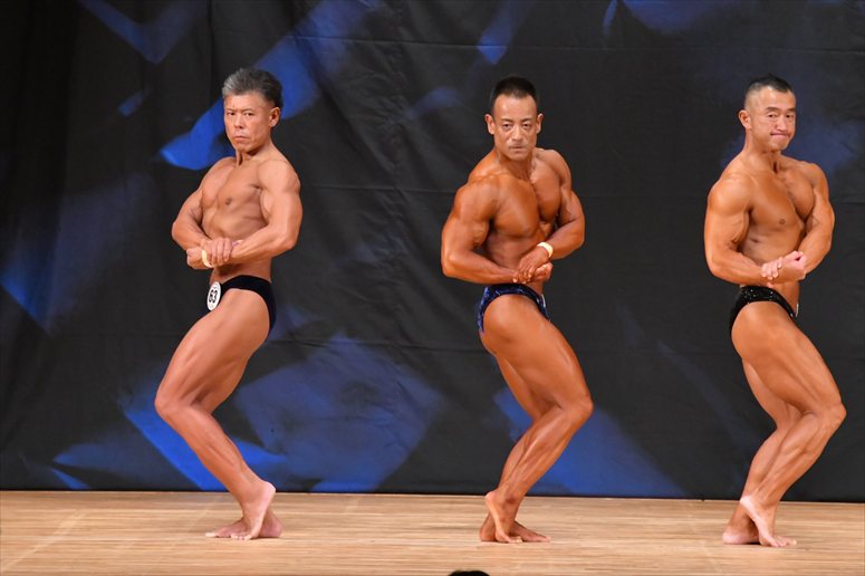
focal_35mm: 285
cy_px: 288
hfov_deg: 7.2
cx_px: 432
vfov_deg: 4.8
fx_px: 6845
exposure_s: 1/400
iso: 6400
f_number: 5.6
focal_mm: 190
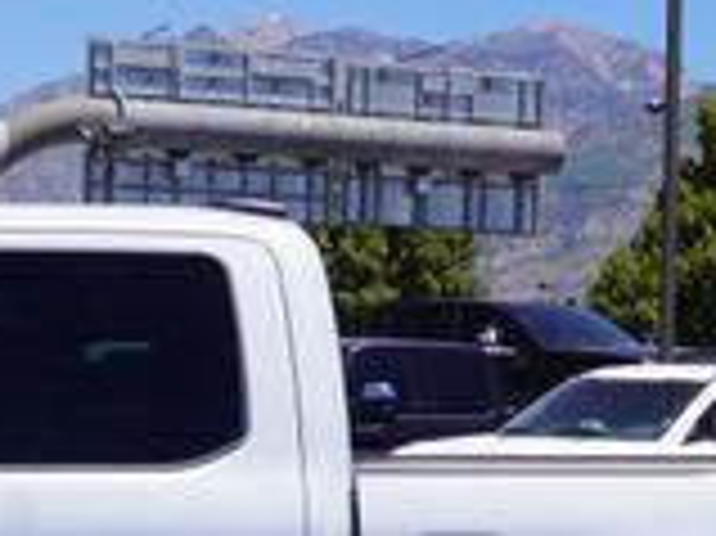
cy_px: 779
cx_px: -104
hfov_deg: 10.5
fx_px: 3844
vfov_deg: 7.8
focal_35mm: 186
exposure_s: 1/160
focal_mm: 32
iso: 100
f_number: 11
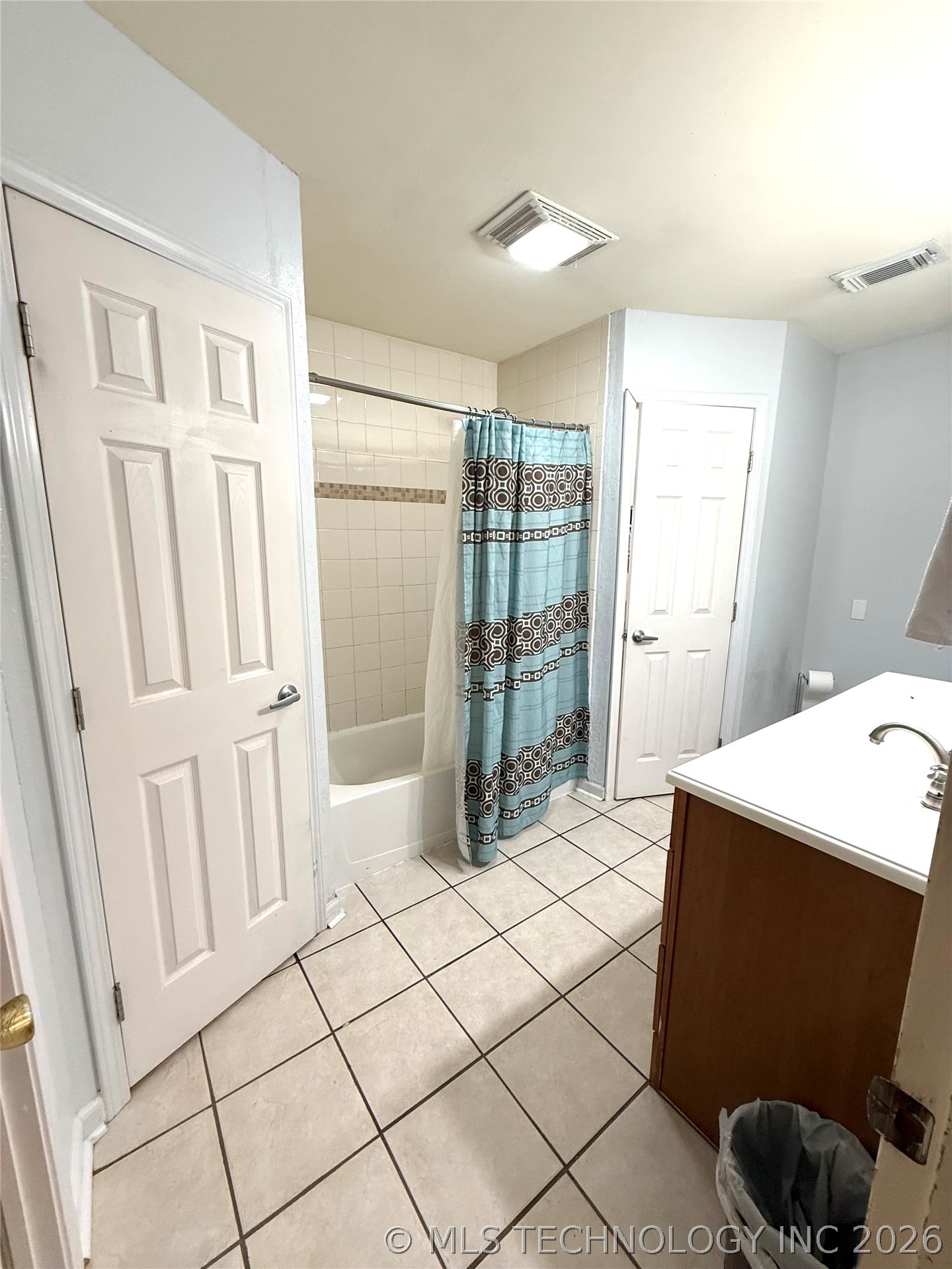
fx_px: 513
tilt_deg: -10.6
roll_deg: -0.5
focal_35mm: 14
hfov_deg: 85.7
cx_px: 476
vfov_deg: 102.1
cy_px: 634
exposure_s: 1/60
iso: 200
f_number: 2.2
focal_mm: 2.22
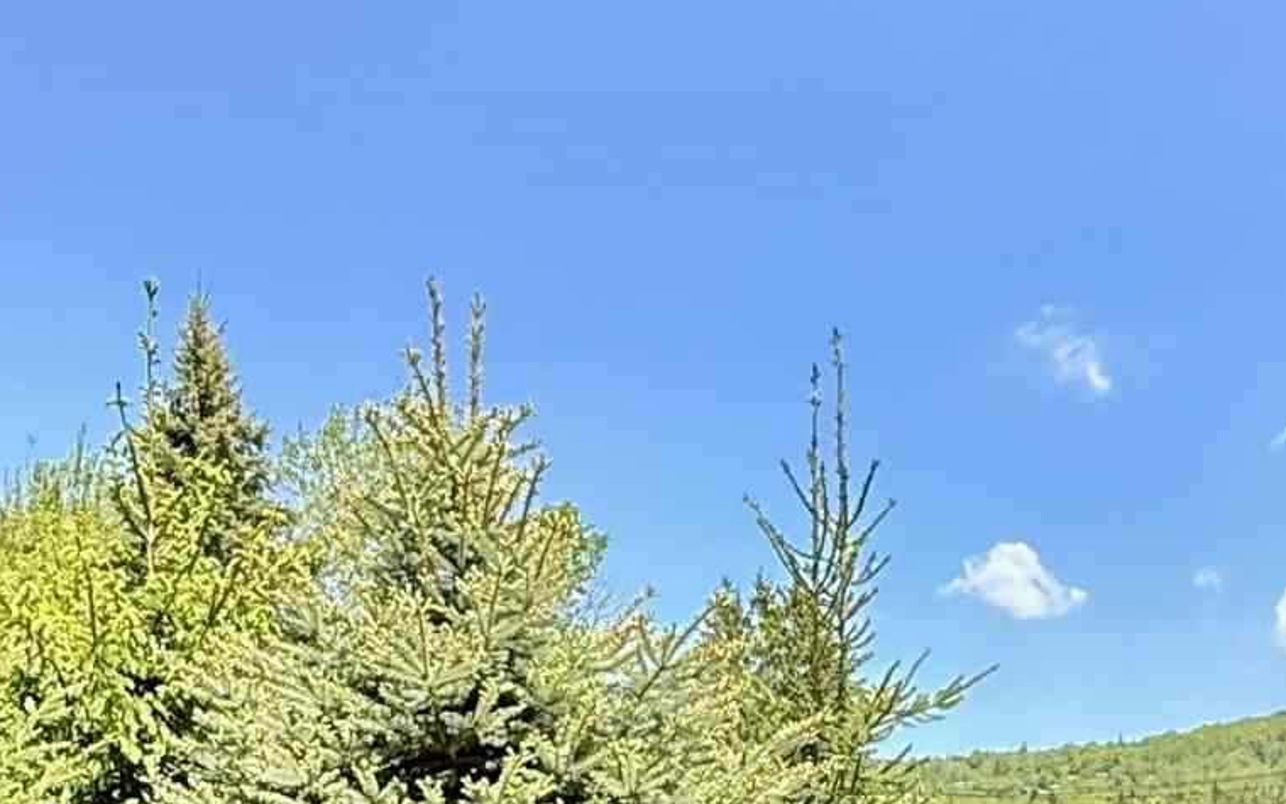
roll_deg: +0.6
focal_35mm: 60
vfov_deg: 19.8
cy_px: 1066
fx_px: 2103
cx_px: 743
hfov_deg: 33.9
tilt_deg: -3.2
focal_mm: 2.22
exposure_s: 1/679
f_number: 2.2
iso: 50
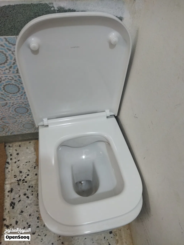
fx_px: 191
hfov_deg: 51.4
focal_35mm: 27
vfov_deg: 65.3
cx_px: 92
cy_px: 122
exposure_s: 1/50
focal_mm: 4.71
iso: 173
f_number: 1.79
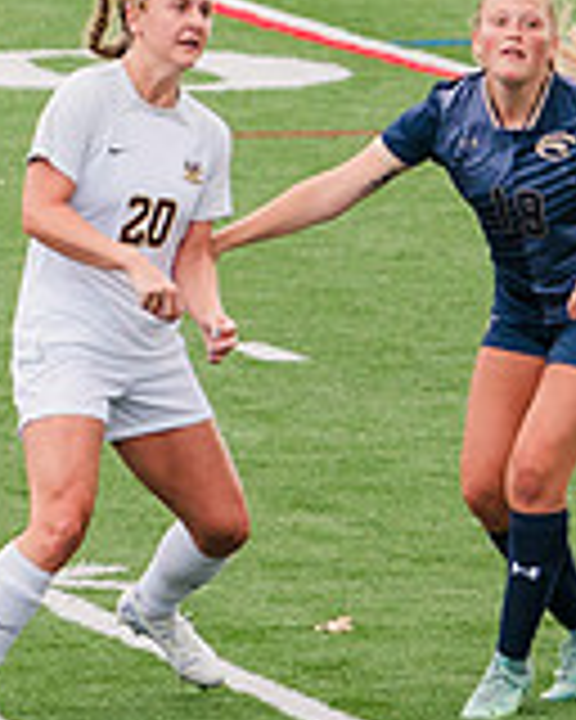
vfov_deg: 1.8
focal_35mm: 1096
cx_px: 356
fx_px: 23355
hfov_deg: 1.4
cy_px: 323
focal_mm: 200
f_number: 5.6
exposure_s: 1/1600
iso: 800
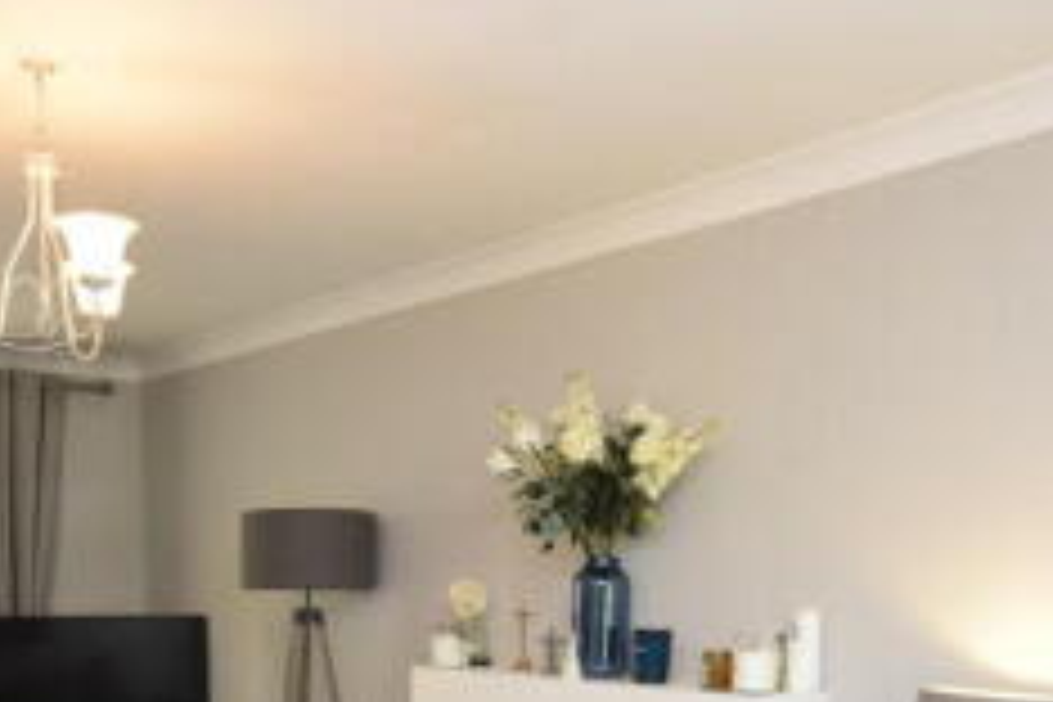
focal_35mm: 42
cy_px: 740
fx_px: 1228
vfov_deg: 29.3
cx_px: 376
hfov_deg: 45.9
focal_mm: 10
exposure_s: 1/60
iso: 1000
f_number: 8
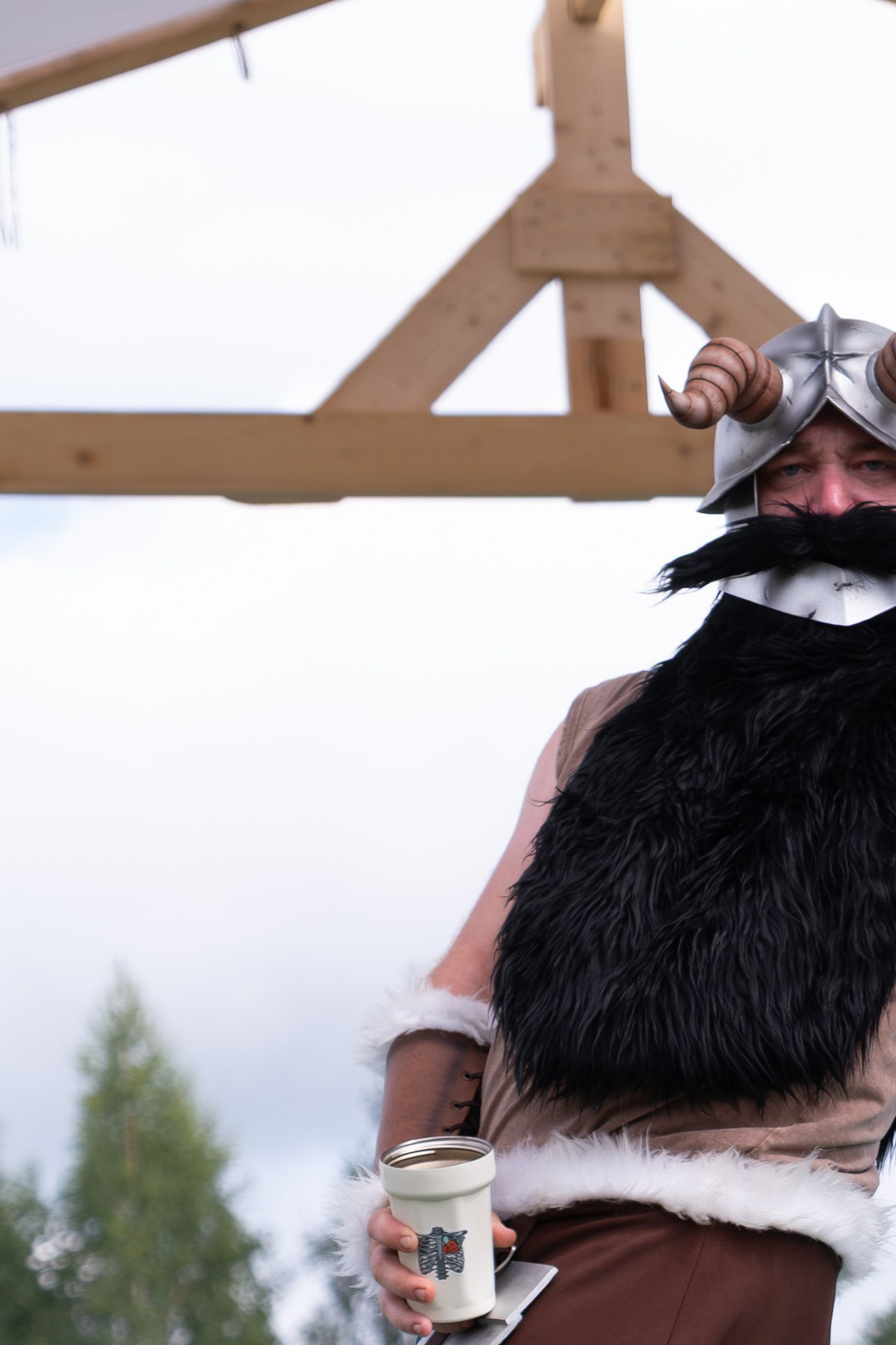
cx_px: 732
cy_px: 1048
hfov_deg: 8.9
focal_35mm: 154
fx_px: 5751
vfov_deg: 13.3
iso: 200
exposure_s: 1/1250
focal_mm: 45.5
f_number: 3.2
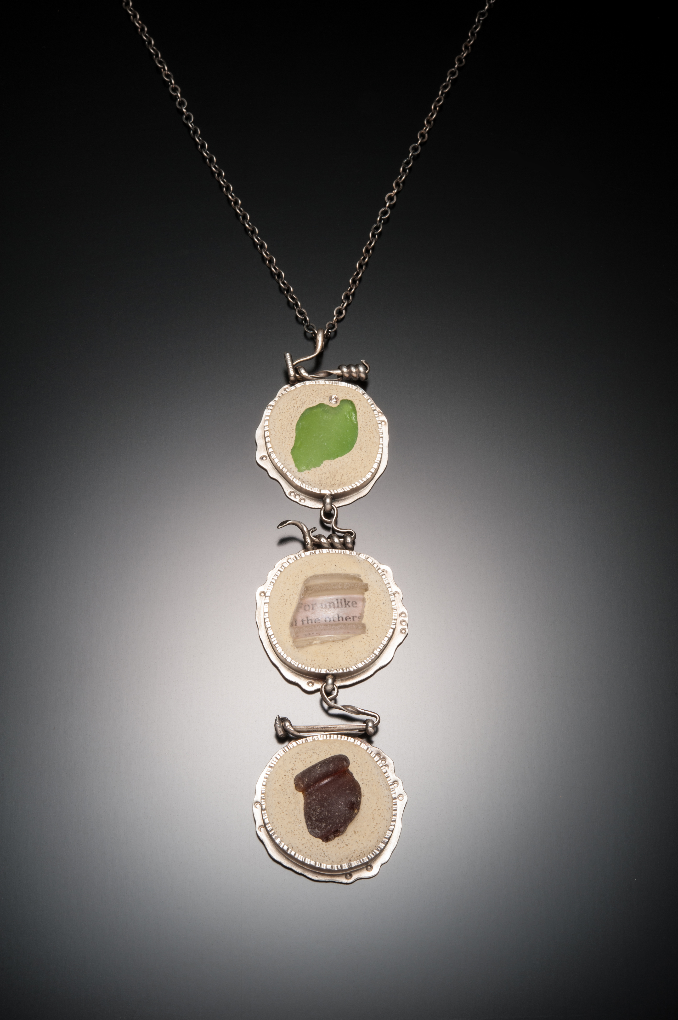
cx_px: 339
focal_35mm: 60
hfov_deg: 22.6
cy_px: 510
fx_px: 1697
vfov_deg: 33.4
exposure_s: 1/100
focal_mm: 60
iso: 200
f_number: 22
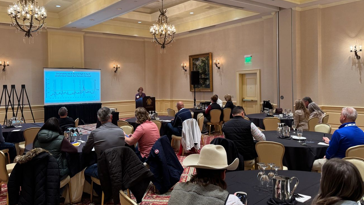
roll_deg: +0.9
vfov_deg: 36.6
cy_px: 86
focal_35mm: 32
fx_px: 309
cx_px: 183
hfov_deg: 61.0
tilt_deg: -0.4
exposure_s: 1/60
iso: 250
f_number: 1.78
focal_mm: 6.76
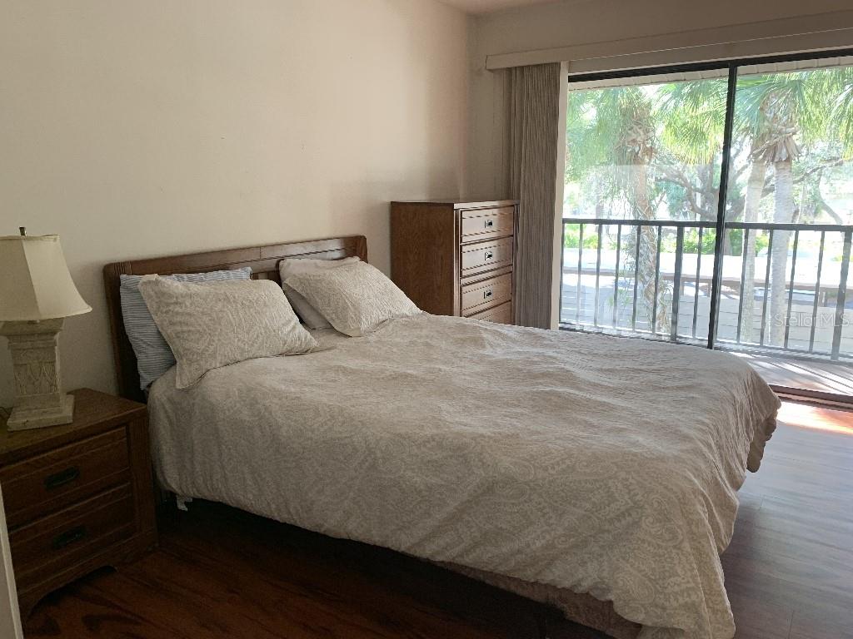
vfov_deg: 53.1
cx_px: 426
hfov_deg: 67.3
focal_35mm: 26
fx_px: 641
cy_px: 320
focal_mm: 4.25
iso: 100
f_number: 1.8
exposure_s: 1/60
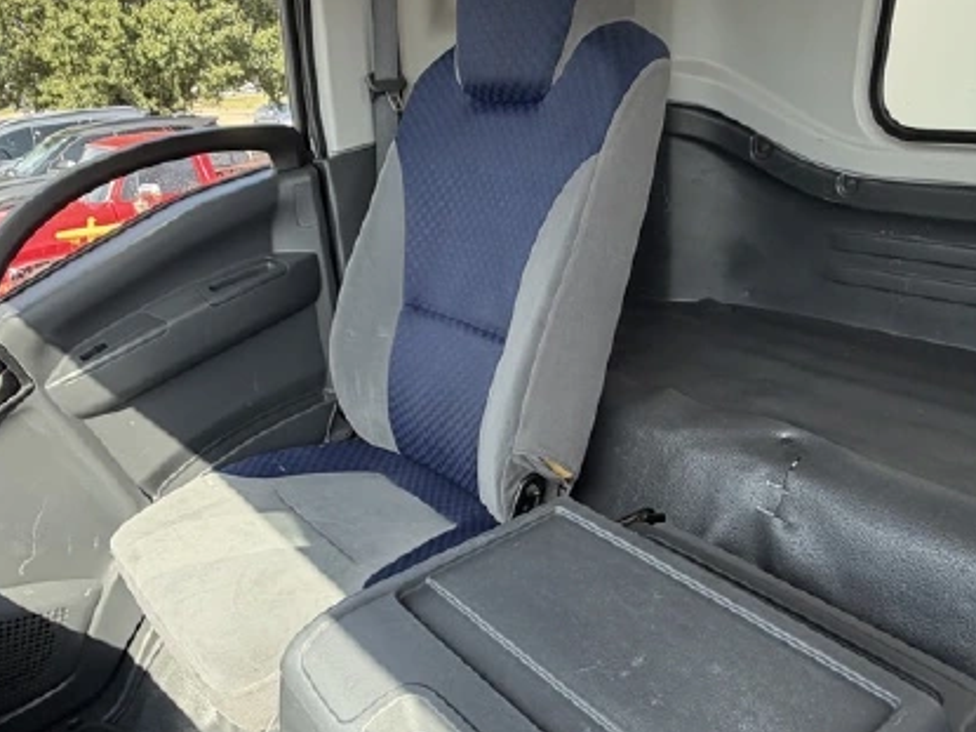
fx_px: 761
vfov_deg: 50.6
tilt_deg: -29.5
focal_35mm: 27
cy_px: 475
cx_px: 475
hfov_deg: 65.3
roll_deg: +4.9
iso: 50
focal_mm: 2.22
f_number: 2.2
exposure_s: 1/223
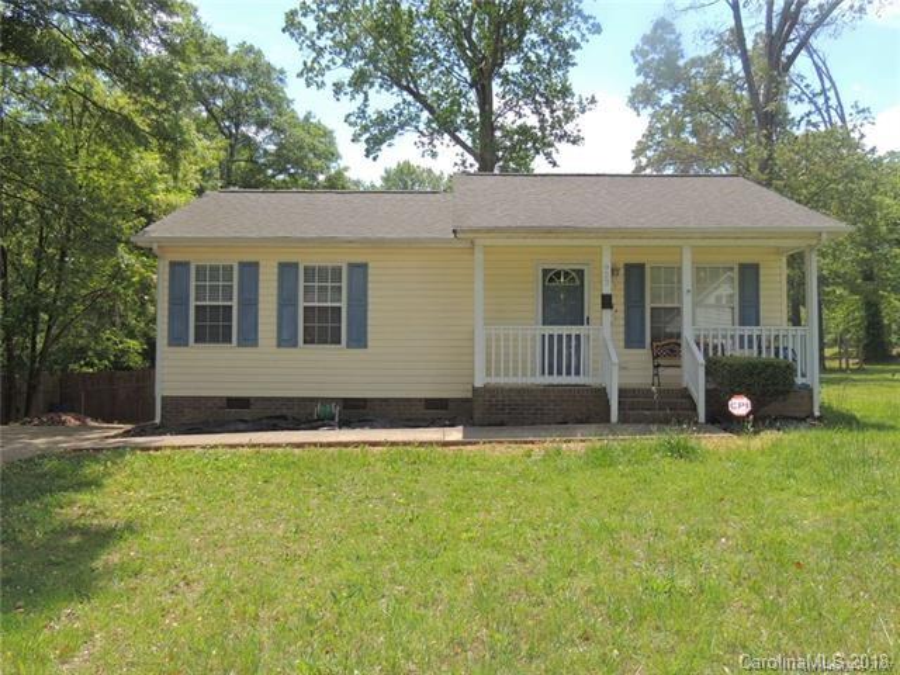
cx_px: 450
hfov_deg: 60.0
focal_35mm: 30
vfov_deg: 46.8
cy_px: 338
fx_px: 780
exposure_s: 1/640
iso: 100
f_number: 3.1
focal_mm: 5.3
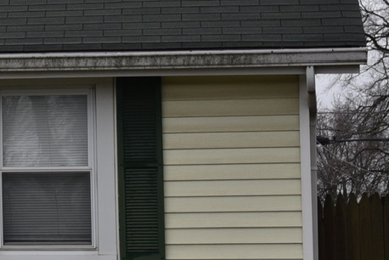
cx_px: -329
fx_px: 2498
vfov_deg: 6.0
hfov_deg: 8.5
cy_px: 93
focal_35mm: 231
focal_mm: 46
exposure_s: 1/250
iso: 320
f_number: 8
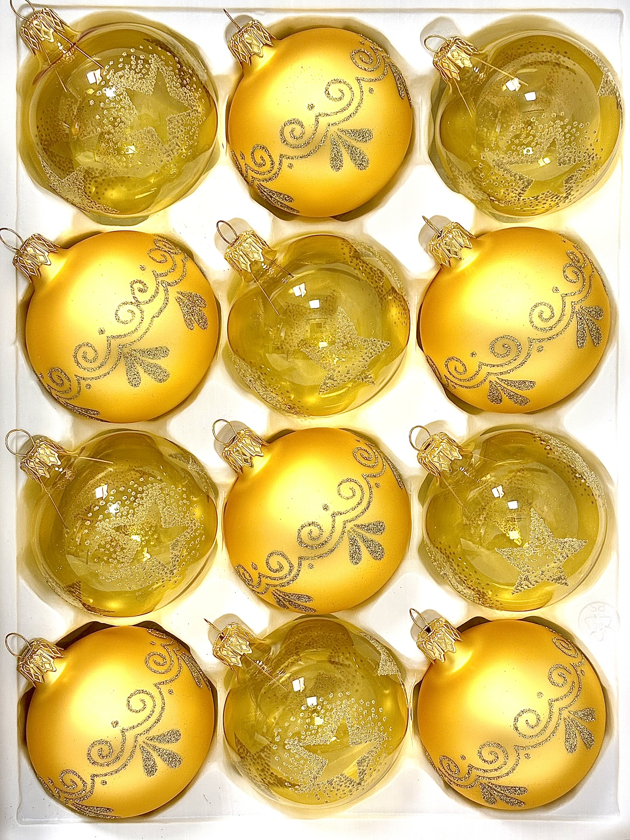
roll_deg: +0.6
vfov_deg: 36.8
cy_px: 420
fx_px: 1262
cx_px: 315
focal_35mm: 52
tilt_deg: -24.7
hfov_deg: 28.0
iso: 80
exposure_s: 1/50
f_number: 1.6
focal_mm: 5.96
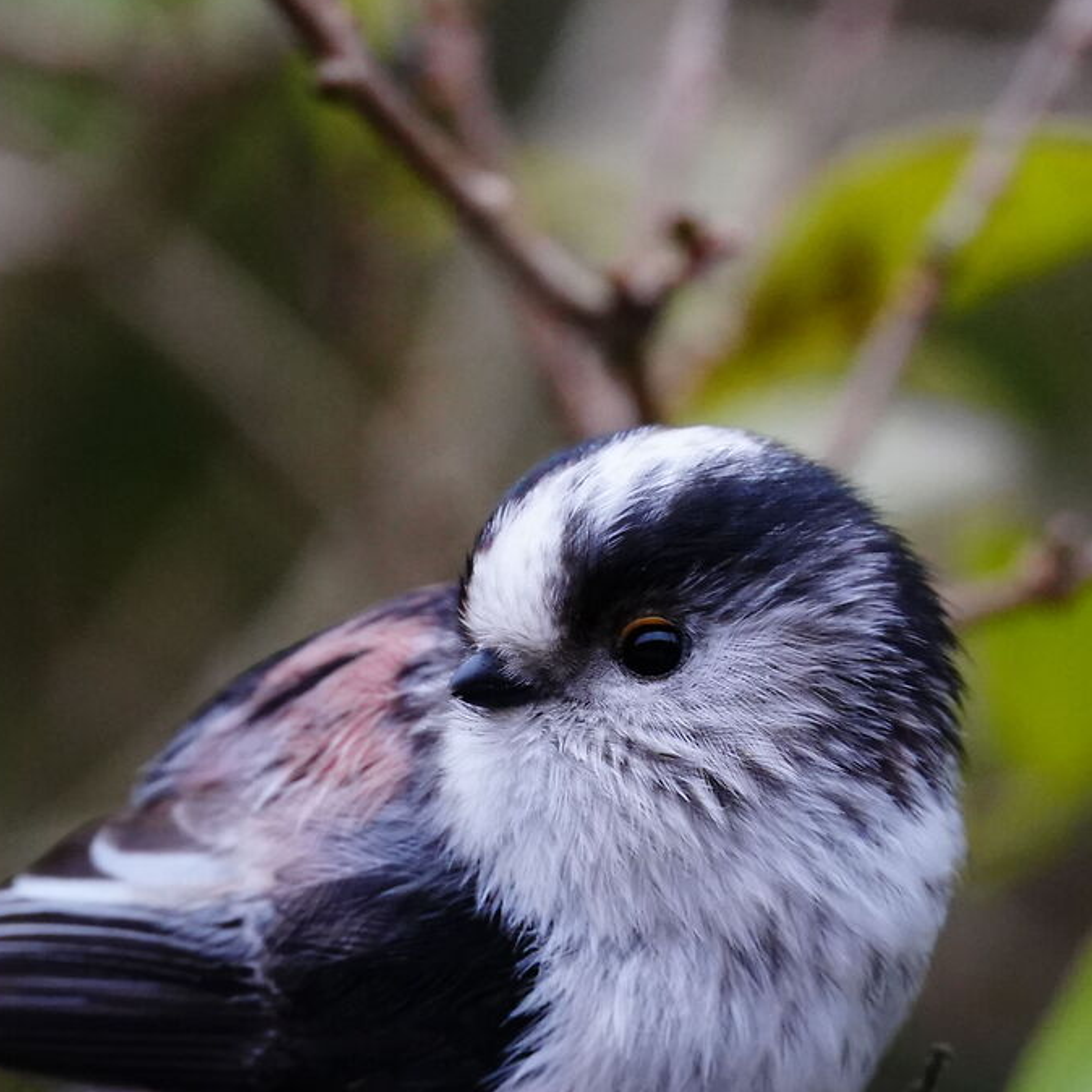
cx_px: 420
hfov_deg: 1.2
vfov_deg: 1.2
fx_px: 53964
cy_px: 548
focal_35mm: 1512
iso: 3200
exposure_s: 1/250
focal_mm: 500
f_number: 6.7
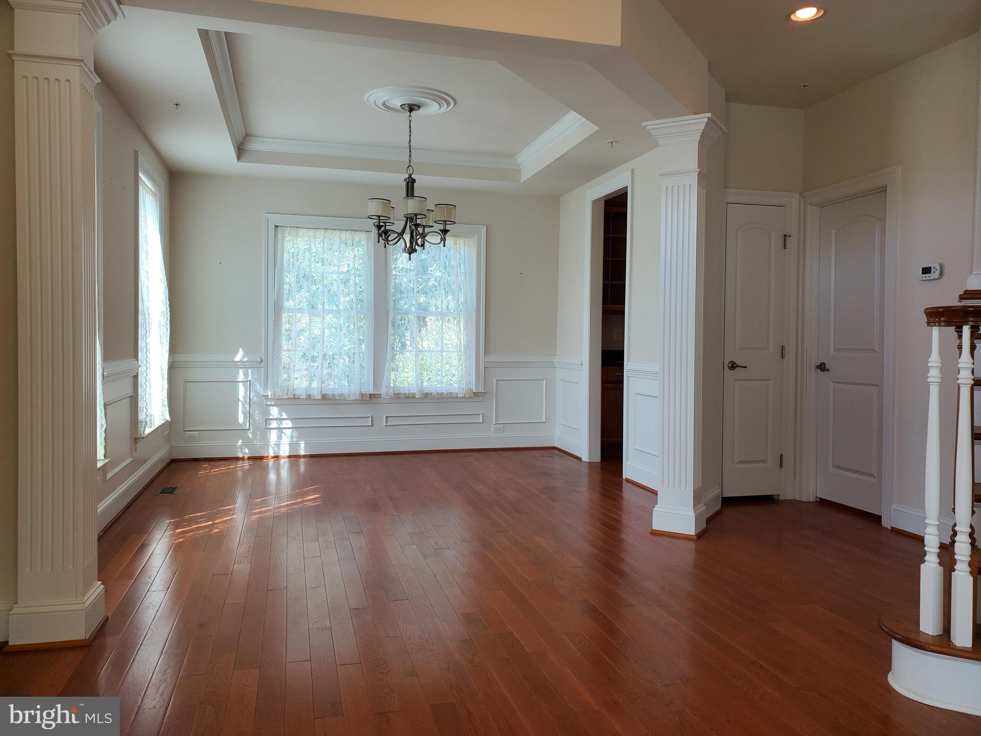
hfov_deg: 67.3
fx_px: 737
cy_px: 368
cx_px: 490
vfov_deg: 53.1
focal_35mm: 26
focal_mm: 4.3
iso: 100
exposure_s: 1/120
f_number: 2.4
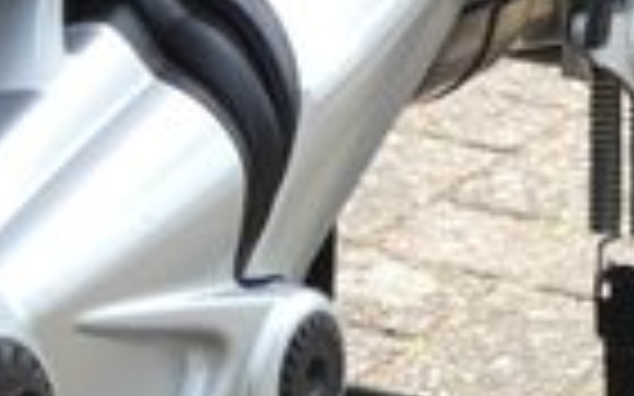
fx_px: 3575
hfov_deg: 10.1
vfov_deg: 6.2
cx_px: 238
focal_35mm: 207
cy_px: -338
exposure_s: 1/200
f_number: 3.7
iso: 80
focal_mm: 7.8
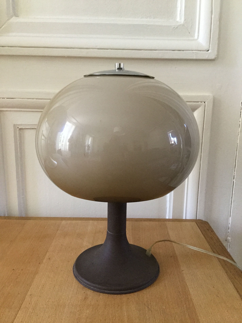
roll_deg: -1.7
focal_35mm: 31
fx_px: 289
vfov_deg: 58.4
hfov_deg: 45.4
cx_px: 121
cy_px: 162
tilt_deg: -12.8
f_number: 2.4
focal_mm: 3.3
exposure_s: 1/25
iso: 200
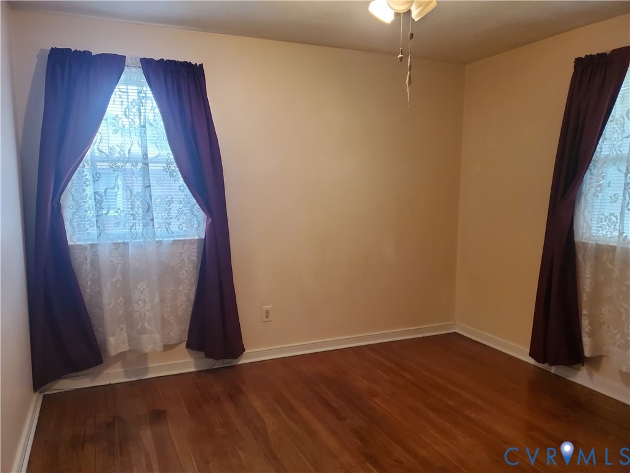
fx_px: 473
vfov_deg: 53.1
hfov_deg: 67.3
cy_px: 236
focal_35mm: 26
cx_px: 315
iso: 320
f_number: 1.5
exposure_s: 1/120
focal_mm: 4.3
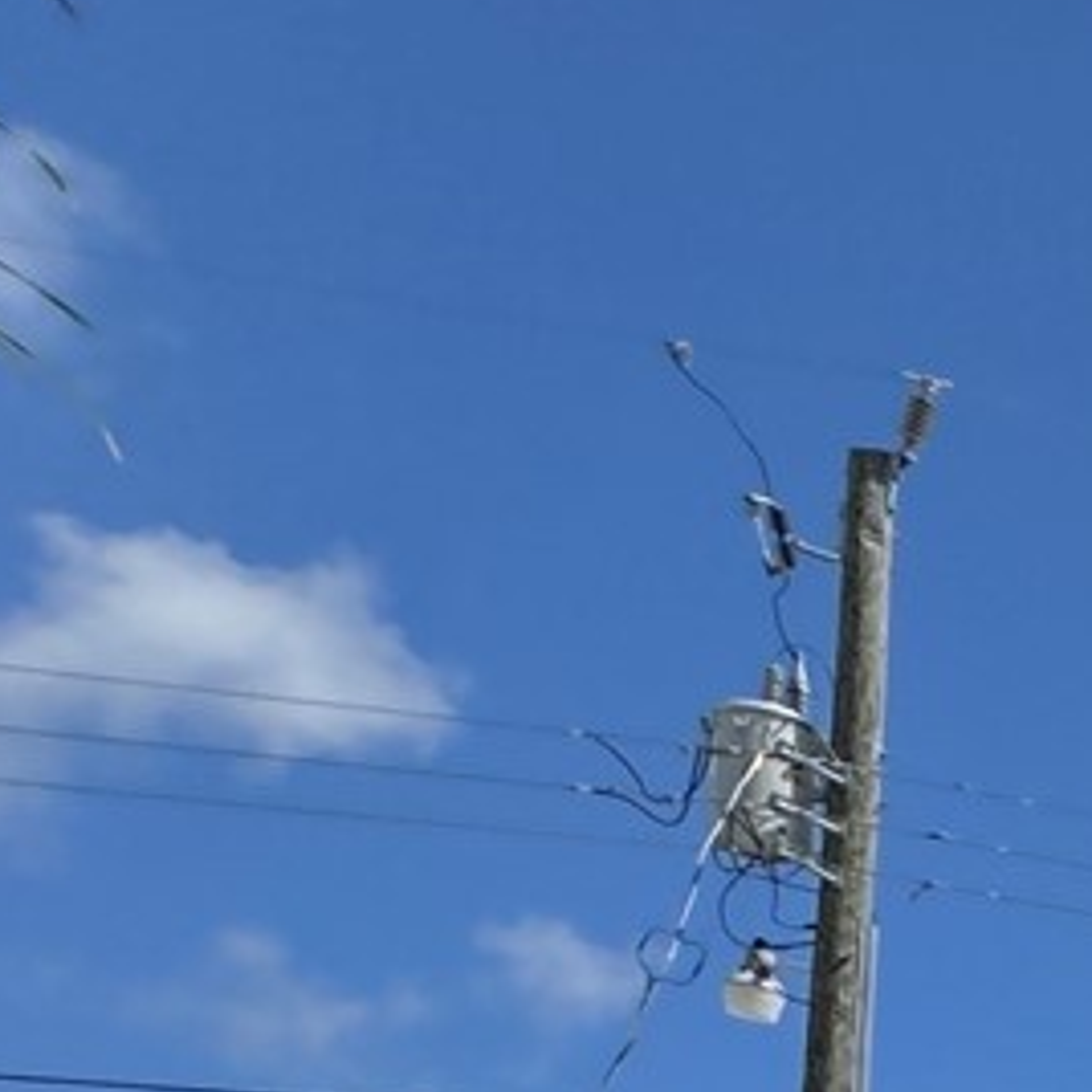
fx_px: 2641
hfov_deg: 12.9
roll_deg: -0.9
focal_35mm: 74
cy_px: 1728
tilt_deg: +6.2
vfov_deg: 19.7
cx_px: 2974
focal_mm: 2.22
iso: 50
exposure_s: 1/2494
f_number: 2.2
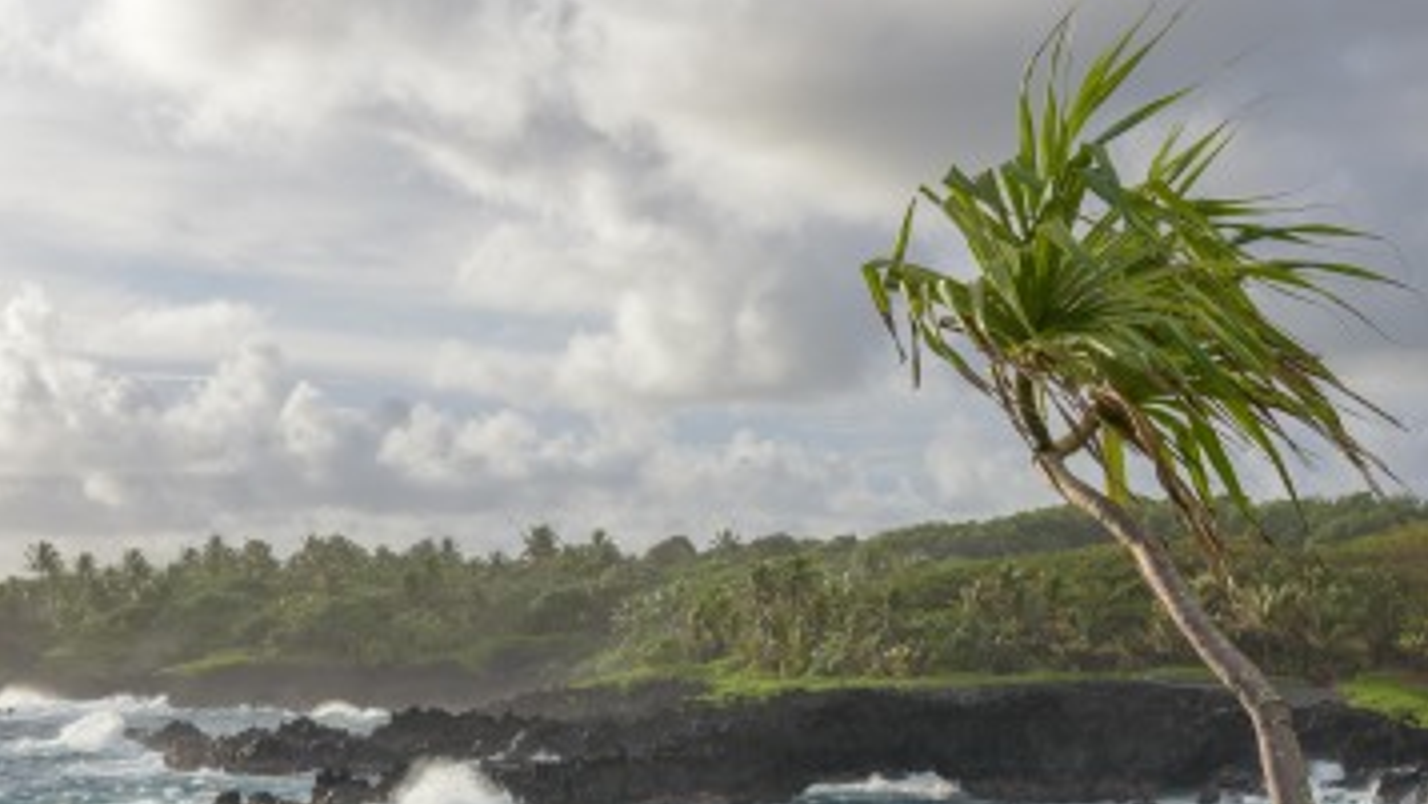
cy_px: 878
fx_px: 2878
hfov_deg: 27.9
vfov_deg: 15.5
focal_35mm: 76
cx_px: 712
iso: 320
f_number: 13
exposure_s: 1/250
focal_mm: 48
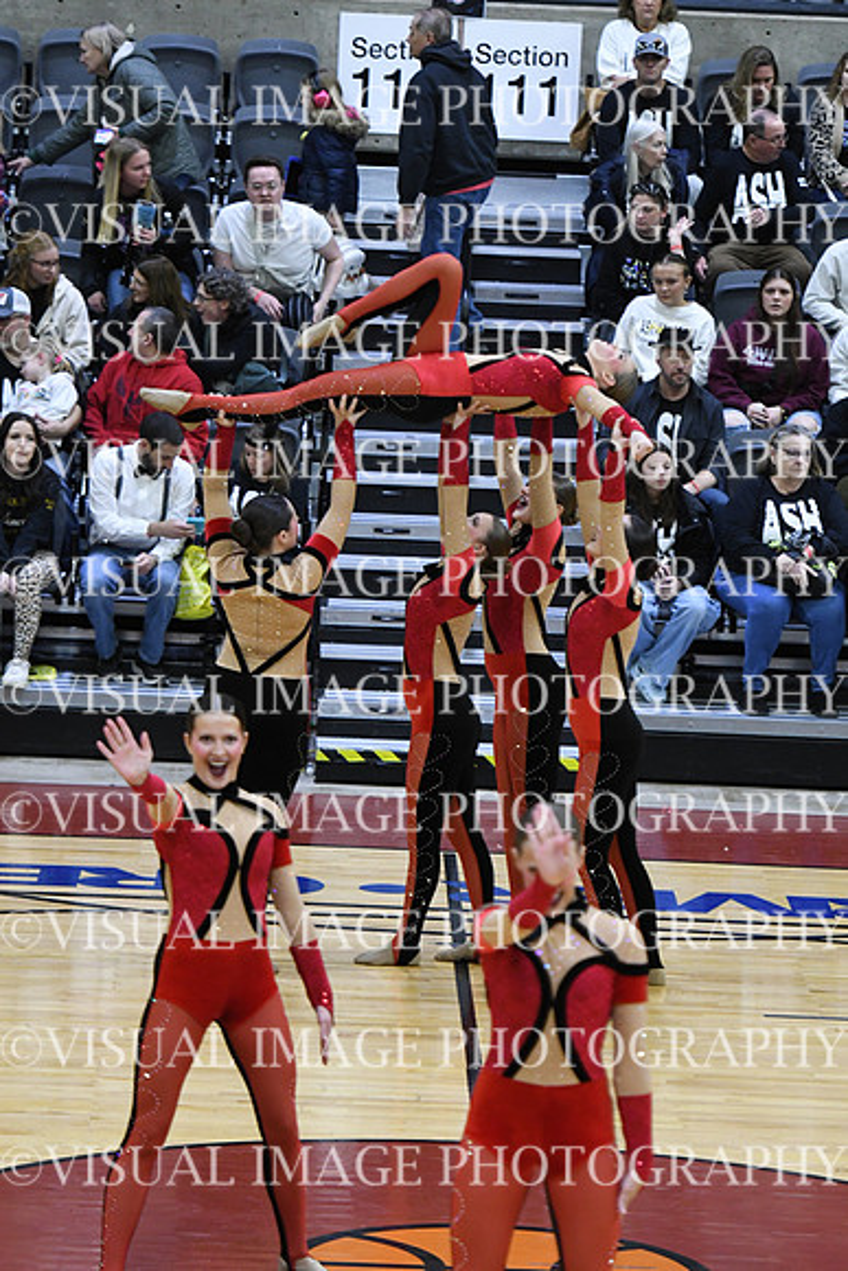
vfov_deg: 11.2
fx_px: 6462
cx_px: 424
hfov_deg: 7.5
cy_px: 636
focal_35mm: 183
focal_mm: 122
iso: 3200
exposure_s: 1/400
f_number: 2.8
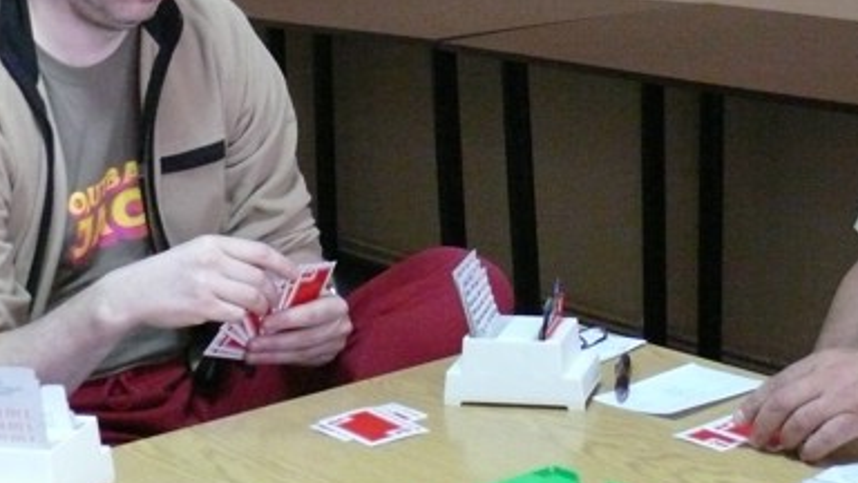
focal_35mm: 89
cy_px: 107
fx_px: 2025
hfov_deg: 23.8
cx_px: 582
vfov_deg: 13.5
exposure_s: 1/40
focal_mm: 9.2
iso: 800
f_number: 2.8
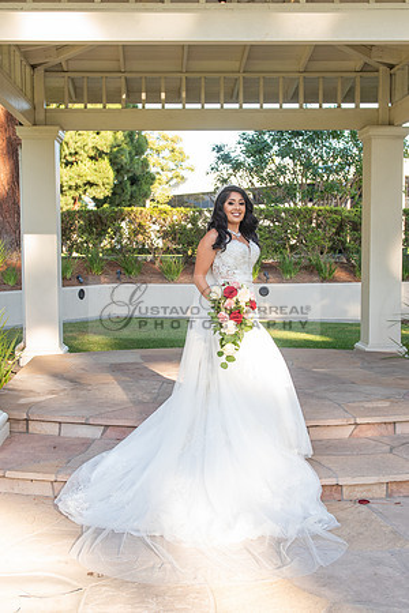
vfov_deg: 41.1
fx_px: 818
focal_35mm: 48
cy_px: 307
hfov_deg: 28.0
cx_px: 183
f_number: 5.6
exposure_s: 1/200
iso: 400
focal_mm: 32
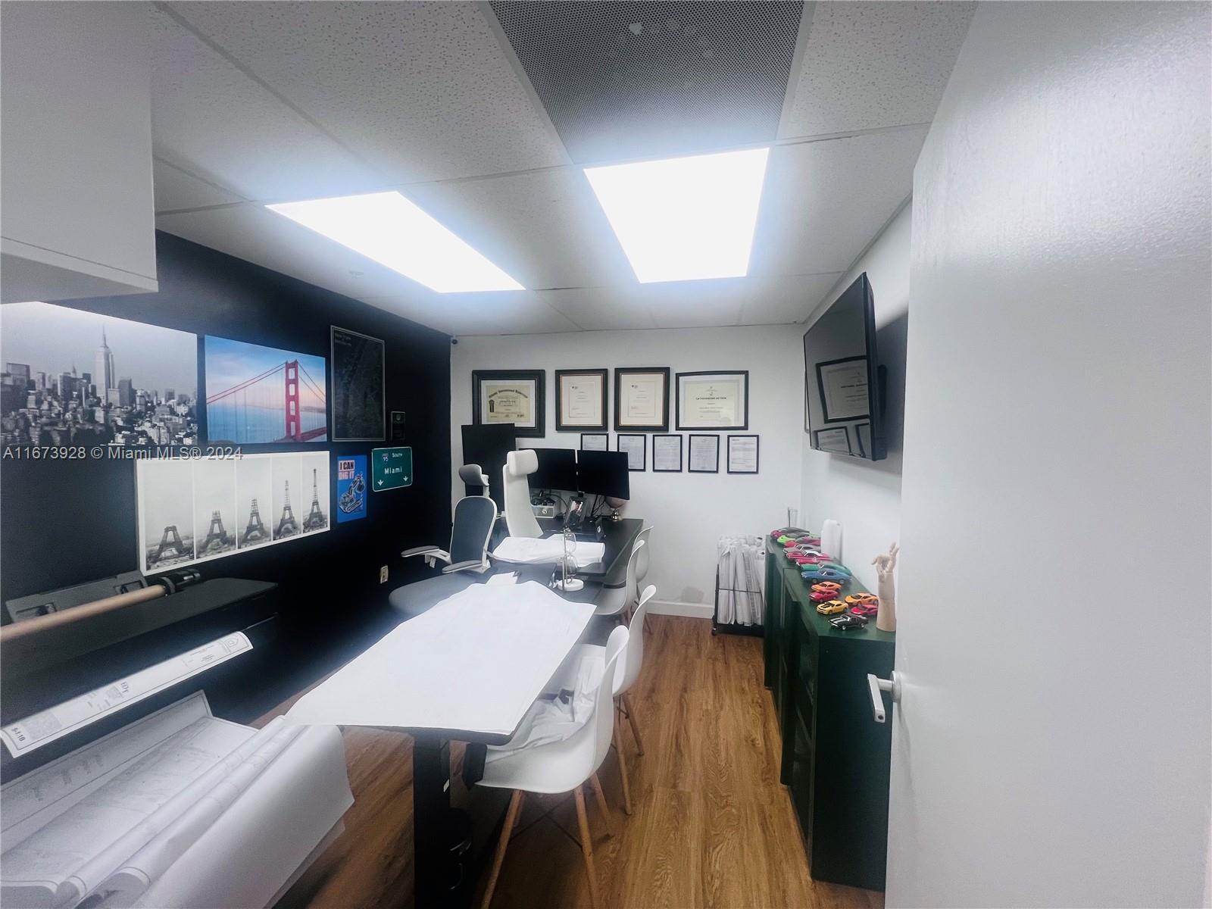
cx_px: 606
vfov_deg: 89.9
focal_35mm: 13
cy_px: 454
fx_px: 455
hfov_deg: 106.2
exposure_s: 1/120
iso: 125
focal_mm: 1.57
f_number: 1.8
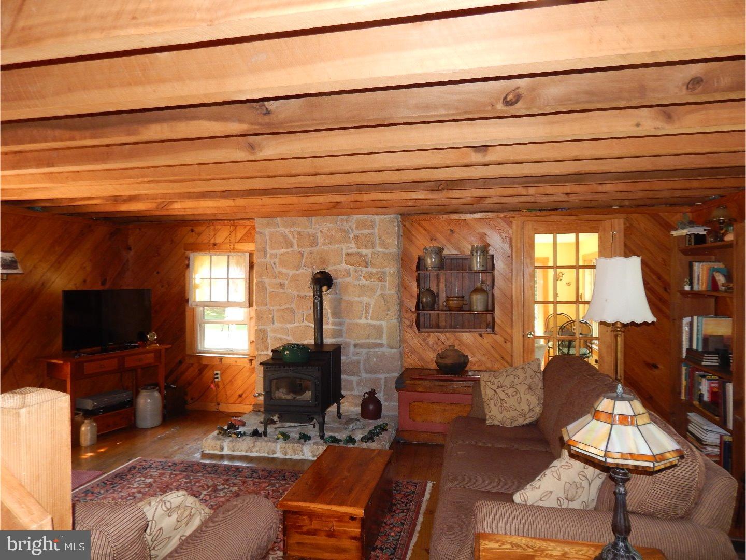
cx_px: 373
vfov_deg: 58.9
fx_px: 496
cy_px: 280
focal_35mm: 23
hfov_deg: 73.9
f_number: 3
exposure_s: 1/30
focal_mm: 4
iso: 200
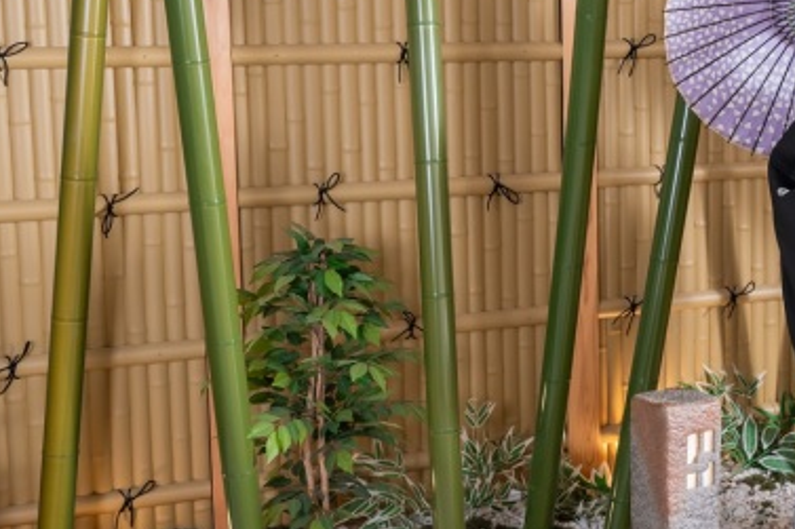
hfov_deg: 27.0
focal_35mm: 70
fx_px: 1545
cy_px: 193
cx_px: 818
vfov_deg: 19.4
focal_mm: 33
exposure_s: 1/125
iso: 500
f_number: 4.5
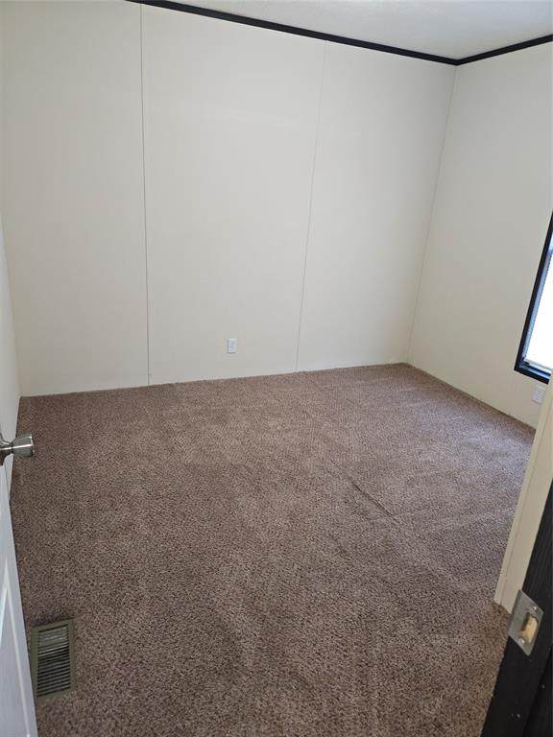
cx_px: 276
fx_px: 490
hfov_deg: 58.9
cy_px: 368
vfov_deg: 73.9
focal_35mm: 23
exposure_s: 1/24
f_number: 1.8
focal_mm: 5.4
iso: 100
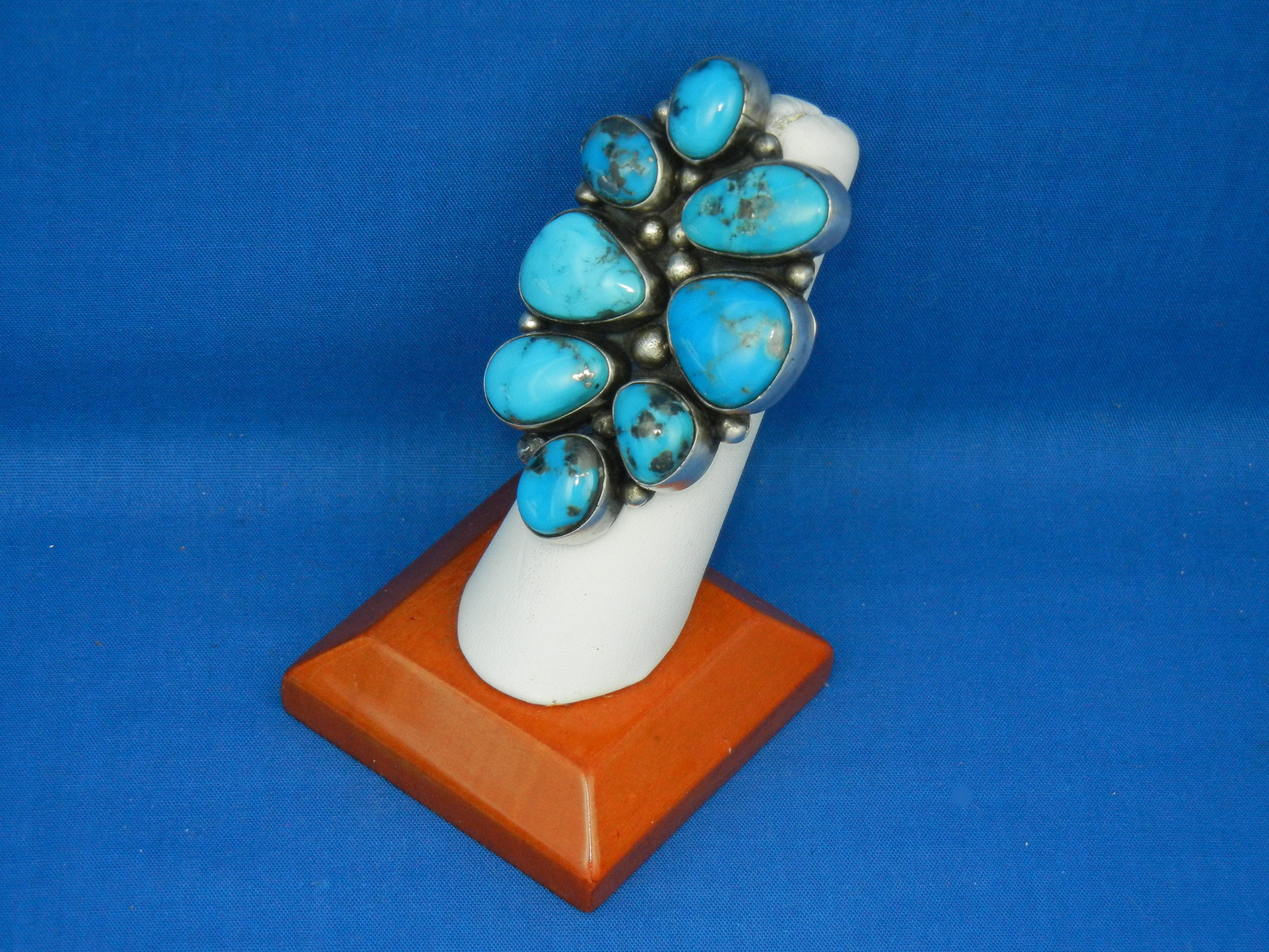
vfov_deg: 16.6
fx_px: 3263
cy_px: 476
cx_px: 634
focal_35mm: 89
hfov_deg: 22.0
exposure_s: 1/30
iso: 502
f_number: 4.4
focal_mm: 16
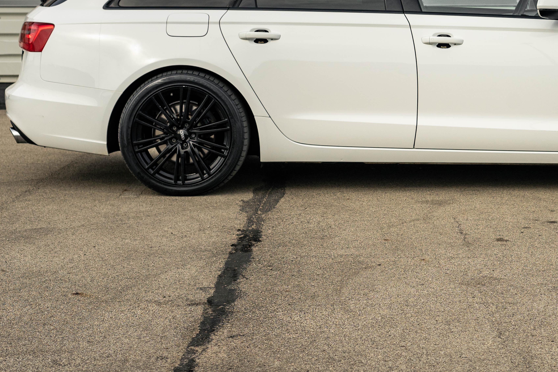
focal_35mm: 86
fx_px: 1333
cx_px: 428
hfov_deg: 23.4
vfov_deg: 15.8
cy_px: 71
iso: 250
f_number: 5
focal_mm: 50
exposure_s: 1/640
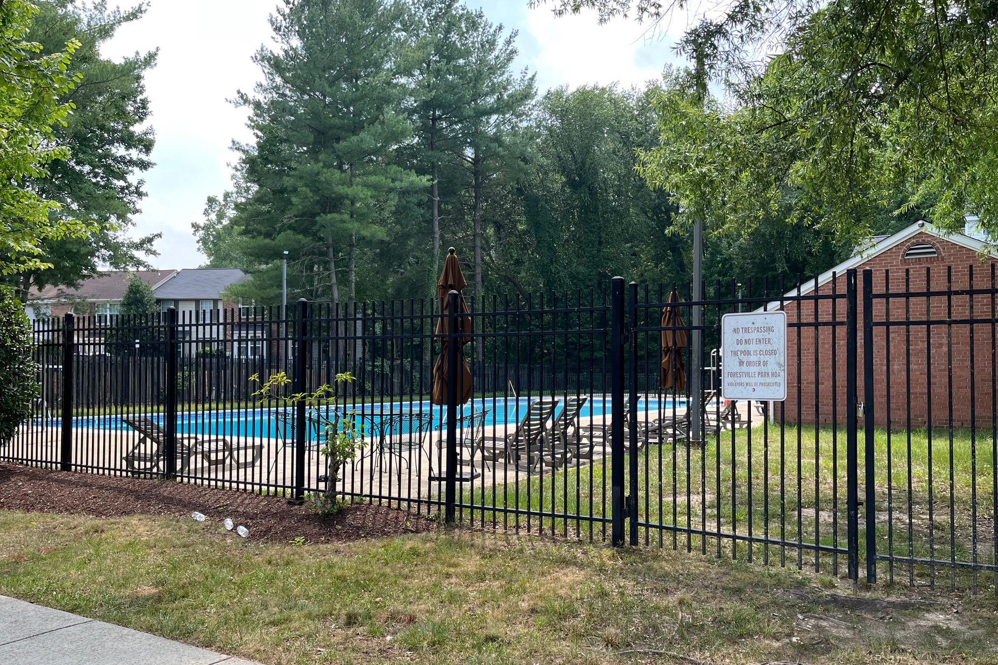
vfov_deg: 43.5
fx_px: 832
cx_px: 513
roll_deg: +0.3
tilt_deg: +0.4
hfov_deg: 61.9
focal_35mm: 30
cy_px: 379
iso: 50
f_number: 1.6
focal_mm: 5.1
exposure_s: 1/680
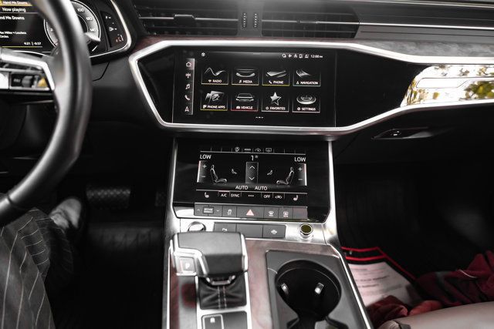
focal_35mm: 24
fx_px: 329
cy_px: 164
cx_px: 247
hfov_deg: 73.7
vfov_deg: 53.2
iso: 640
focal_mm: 24
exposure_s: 1/200
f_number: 3.2
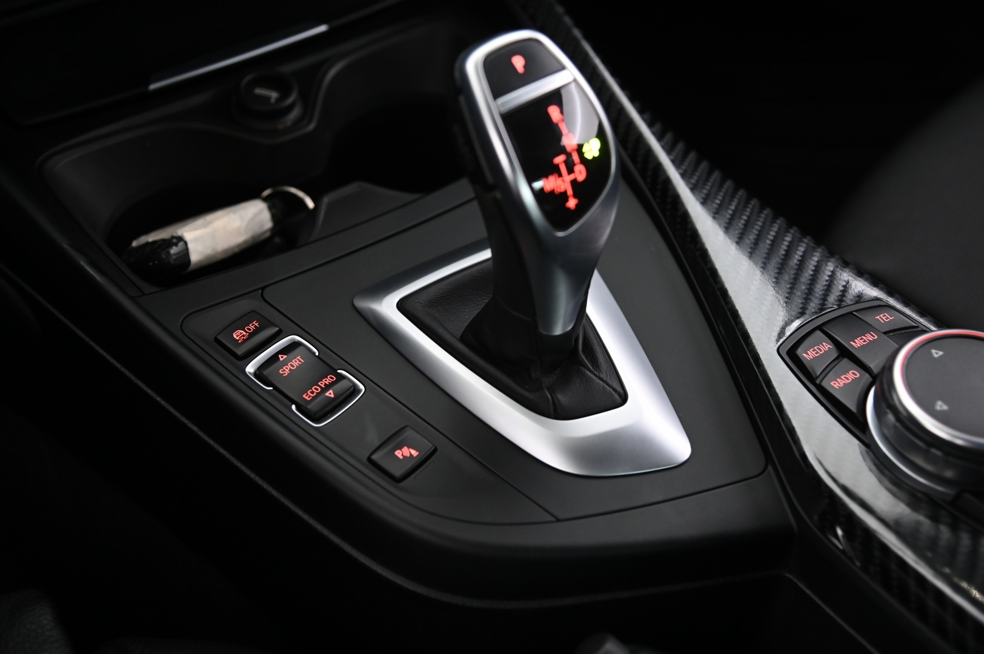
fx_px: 1311
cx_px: 492
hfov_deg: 41.1
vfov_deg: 28.0
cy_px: 327
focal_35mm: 48
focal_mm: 48
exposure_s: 1/13
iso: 2000
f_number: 4
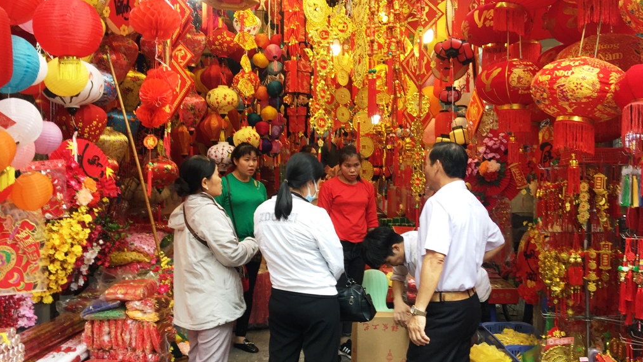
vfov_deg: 36.7
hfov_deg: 61.0
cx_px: 320
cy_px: 183
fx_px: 546
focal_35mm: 32
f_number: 2.2
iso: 50
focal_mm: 4.15
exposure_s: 1/100
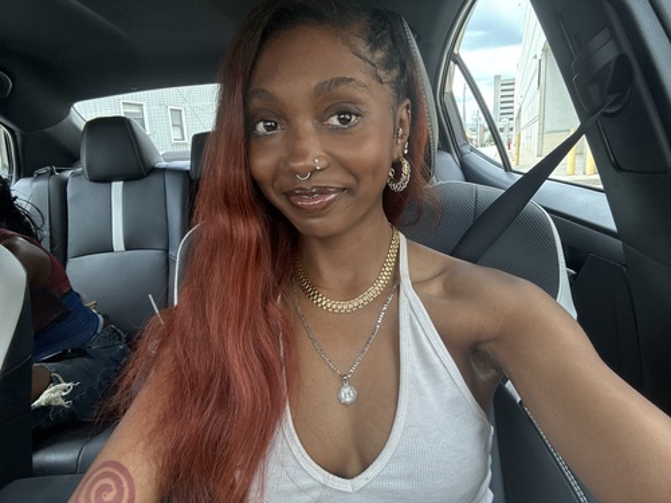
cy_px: 252
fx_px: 446
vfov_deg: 58.9
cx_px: 336
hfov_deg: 73.9
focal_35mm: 23
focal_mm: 2.69
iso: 80
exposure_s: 1/93
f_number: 1.9
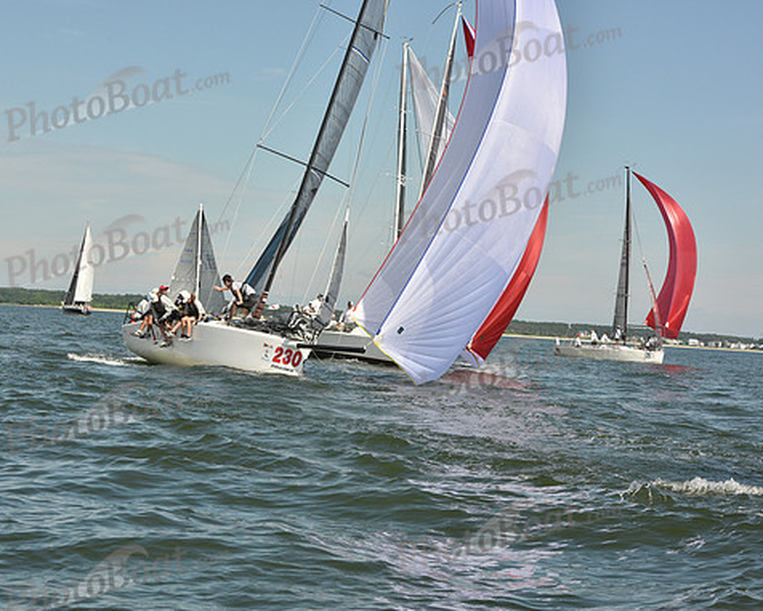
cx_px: 314
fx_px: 1807
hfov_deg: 23.8
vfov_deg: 19.2
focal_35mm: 80
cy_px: 309
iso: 320
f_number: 14
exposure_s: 1/640
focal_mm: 70
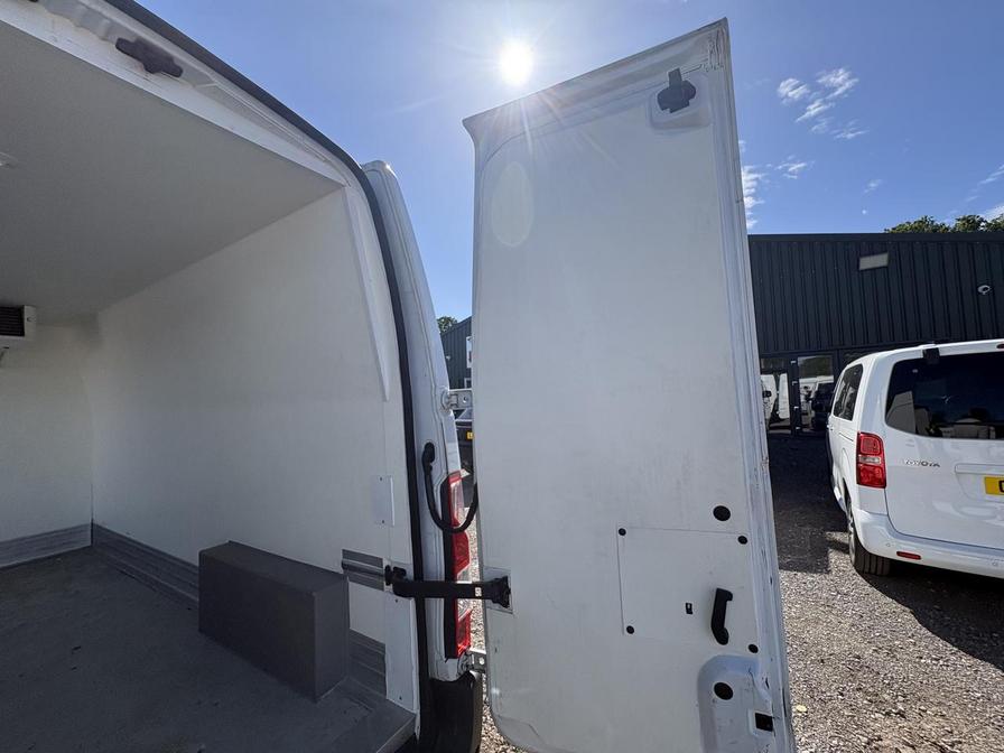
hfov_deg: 102.1
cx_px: 502
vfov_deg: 85.7
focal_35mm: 14
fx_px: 406
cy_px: 376
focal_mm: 2.22
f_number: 2.2
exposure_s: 1/1567
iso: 50
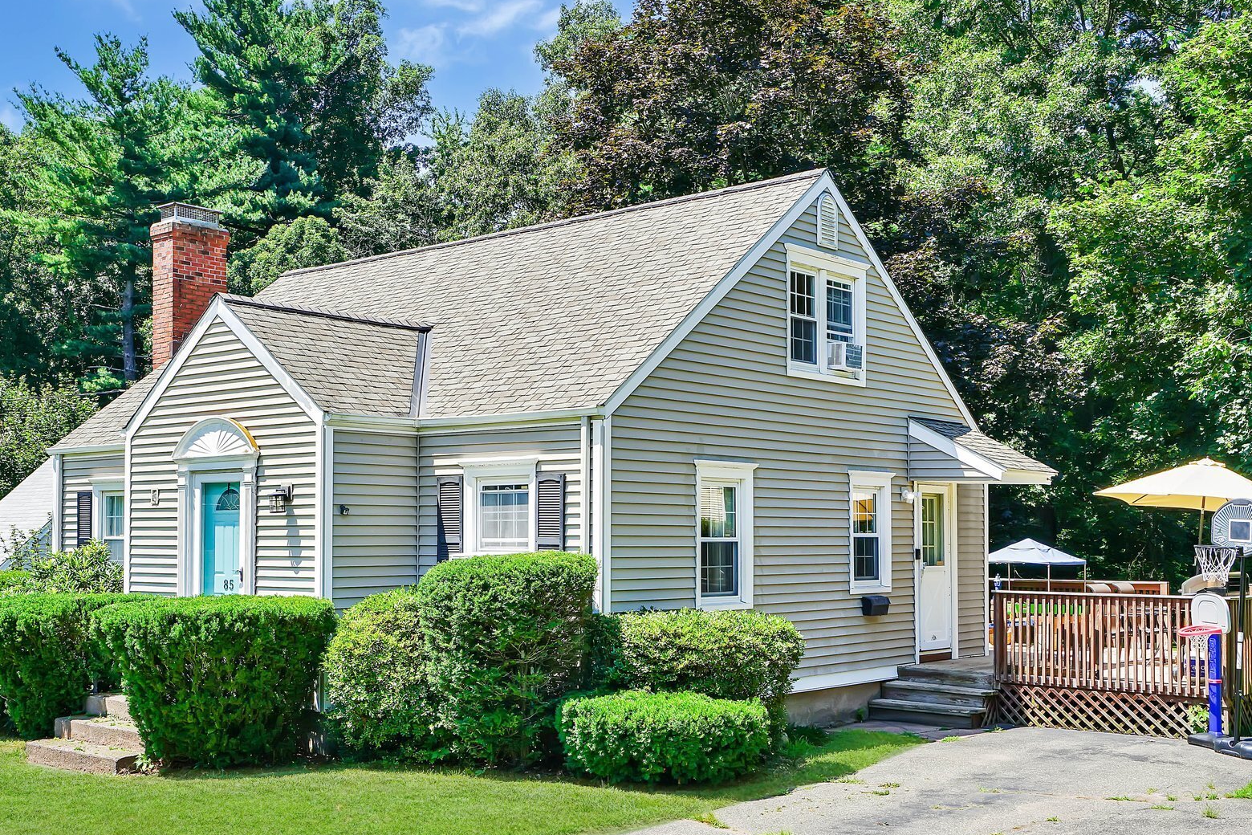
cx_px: 578
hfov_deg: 46.4
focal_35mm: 42
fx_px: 1461
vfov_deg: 31.9
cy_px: 473
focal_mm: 32
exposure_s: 1/100
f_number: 10
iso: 100
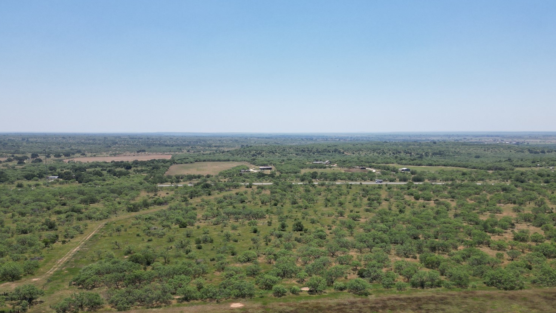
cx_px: 312
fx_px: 531
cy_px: 206
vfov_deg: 32.6
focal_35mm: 36
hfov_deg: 55.1
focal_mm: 6.72
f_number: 1.7
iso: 110
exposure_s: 1/2500
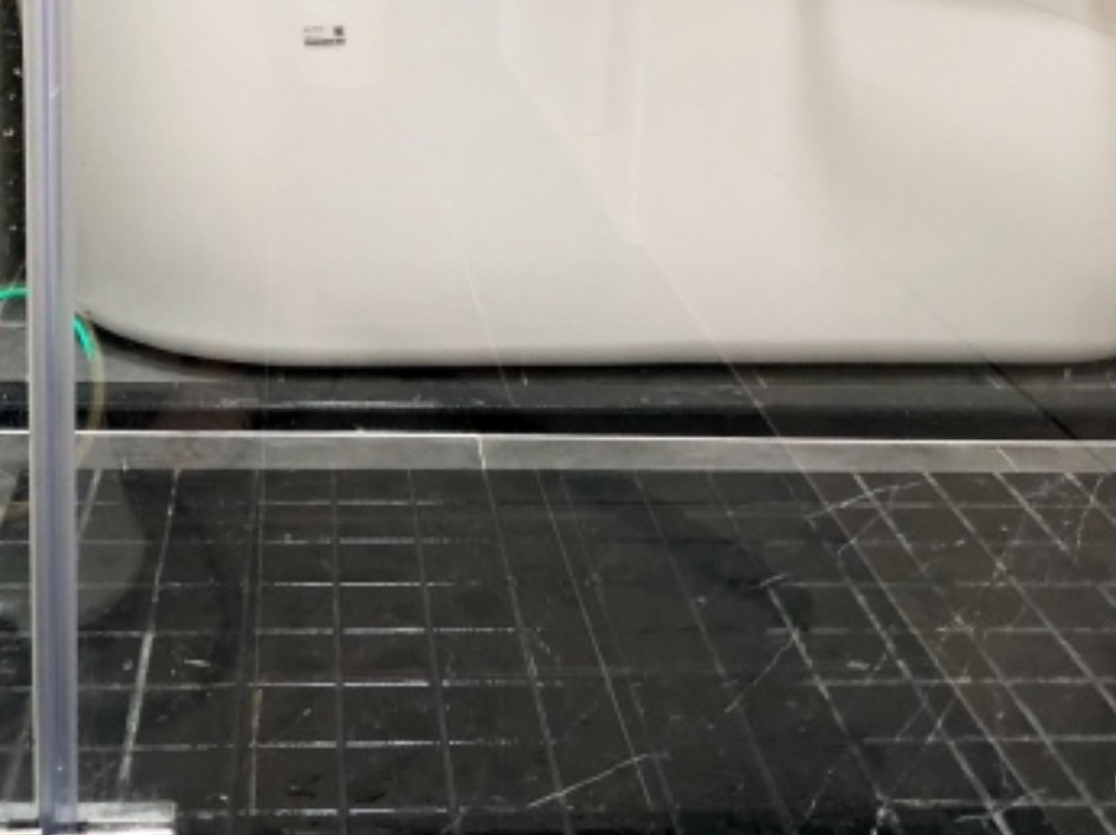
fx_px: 1675
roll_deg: -3.7
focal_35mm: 52
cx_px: 482
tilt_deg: -13.4
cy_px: 136
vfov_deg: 27.3
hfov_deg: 36.8
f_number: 1.8
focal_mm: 3.99
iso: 50
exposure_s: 1/17
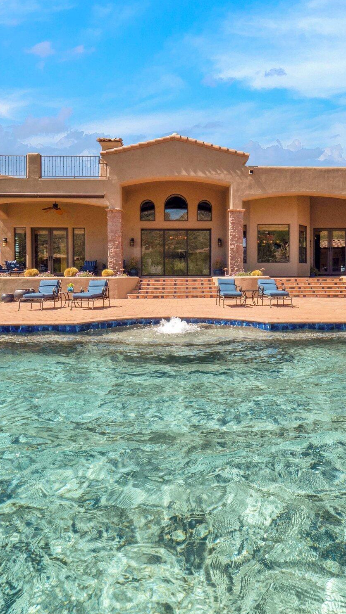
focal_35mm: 21
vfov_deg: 83.8
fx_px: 342
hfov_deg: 53.4
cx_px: 202
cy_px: 314
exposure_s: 1/200
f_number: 10
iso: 200
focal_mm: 7
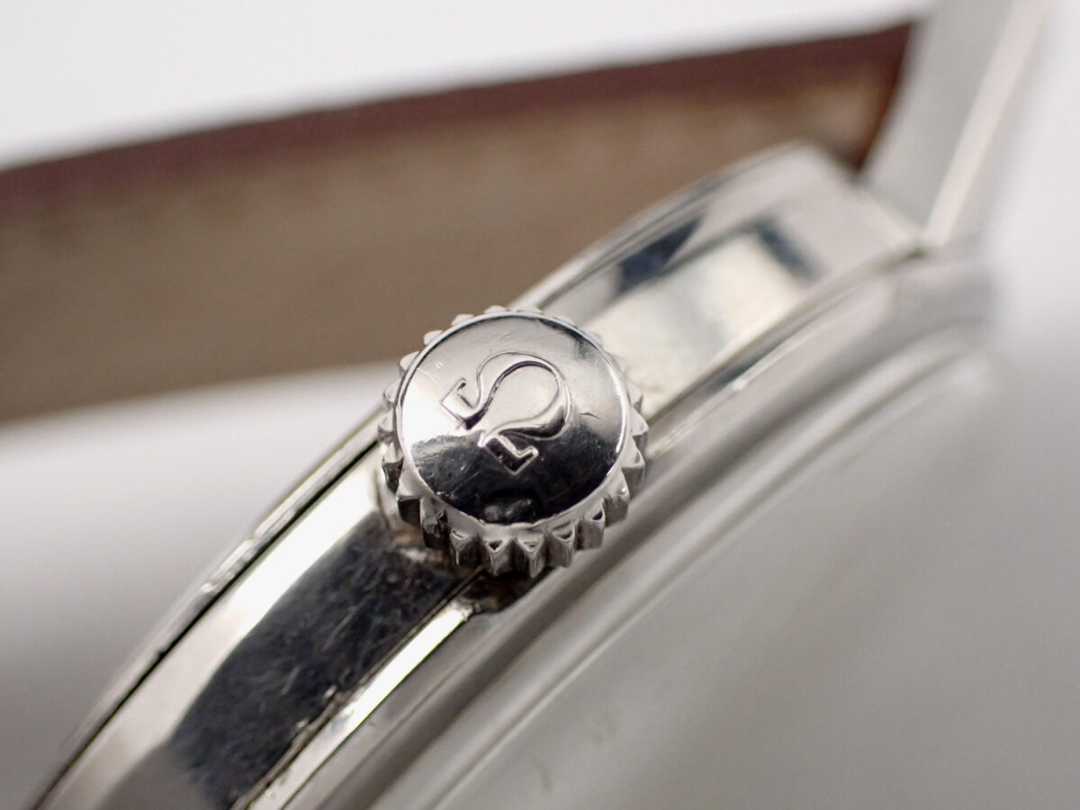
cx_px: 540
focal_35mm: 71
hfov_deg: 27.4
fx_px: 2215
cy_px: 405
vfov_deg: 20.7
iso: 1000
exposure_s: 1/60
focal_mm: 12.73
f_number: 3.9
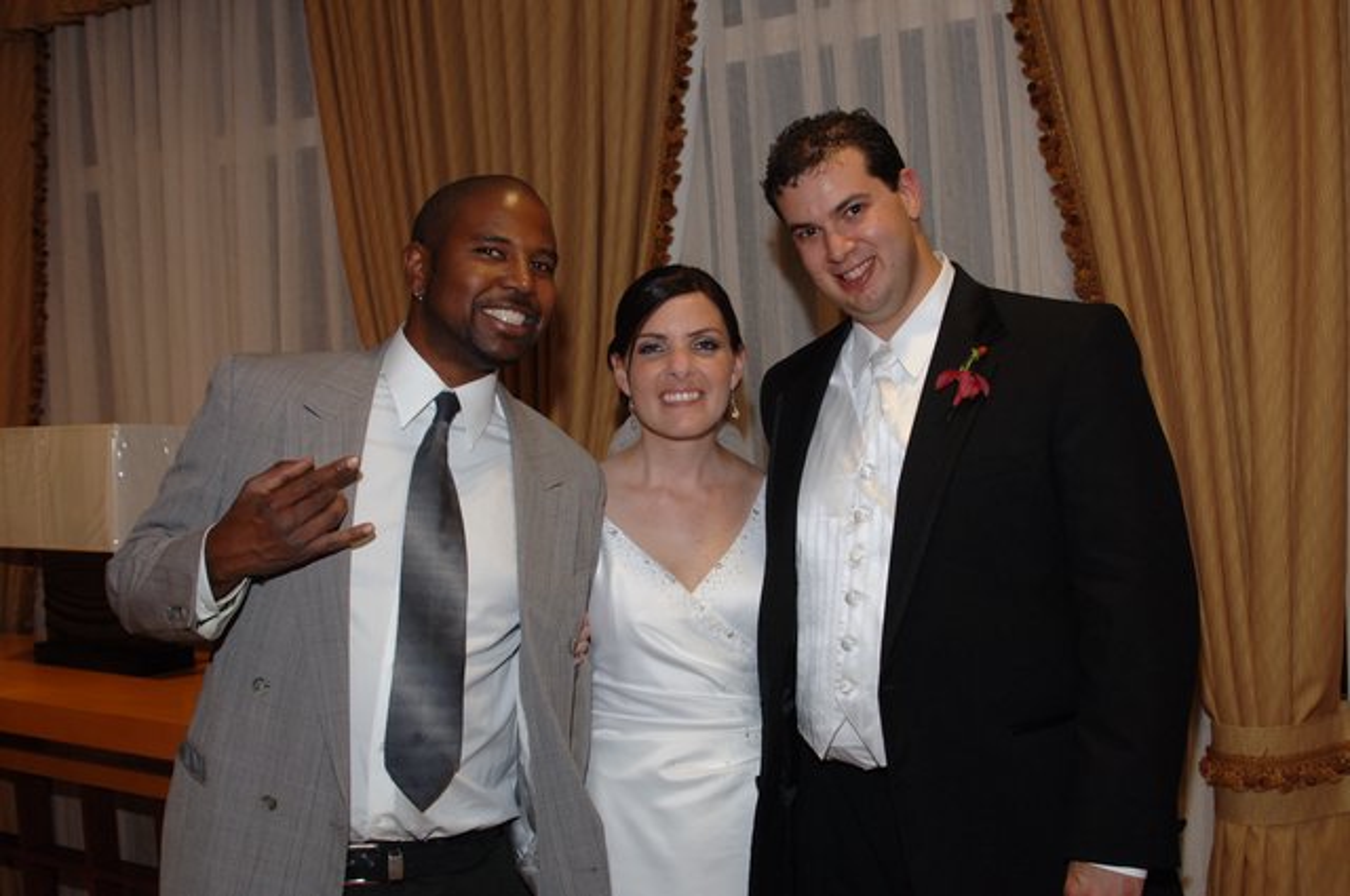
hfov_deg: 46.5
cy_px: 448
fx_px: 1573
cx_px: 675
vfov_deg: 31.8
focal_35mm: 42
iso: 400
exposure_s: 1/50
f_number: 5
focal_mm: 28
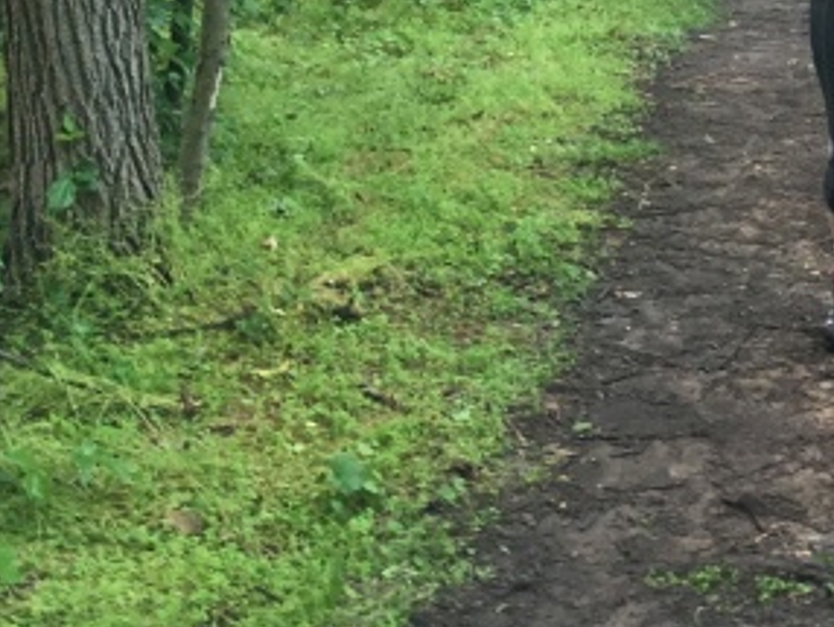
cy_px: -73
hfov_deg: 23.0
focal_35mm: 81
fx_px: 1953
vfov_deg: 17.6
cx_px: 857
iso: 80
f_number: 2.2
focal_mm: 4.15
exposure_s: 1/30
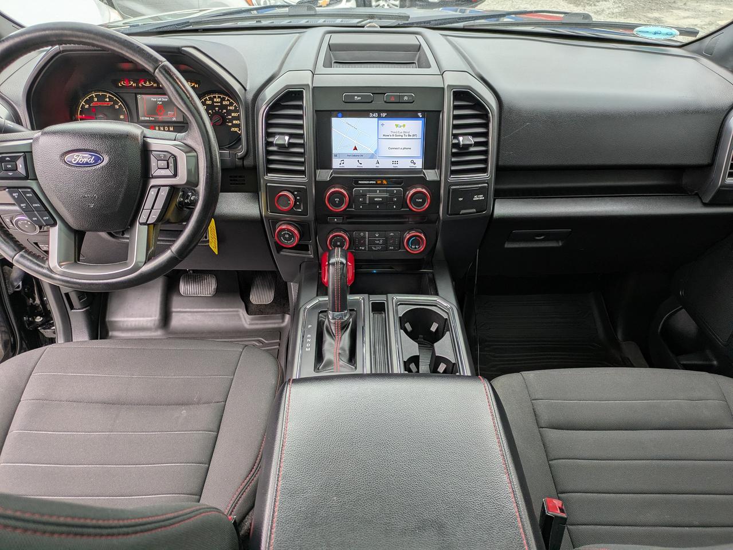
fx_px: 530
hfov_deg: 69.4
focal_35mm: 25
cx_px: 366
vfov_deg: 54.9
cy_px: 275
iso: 51
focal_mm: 5.43
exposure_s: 1/100
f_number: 1.89
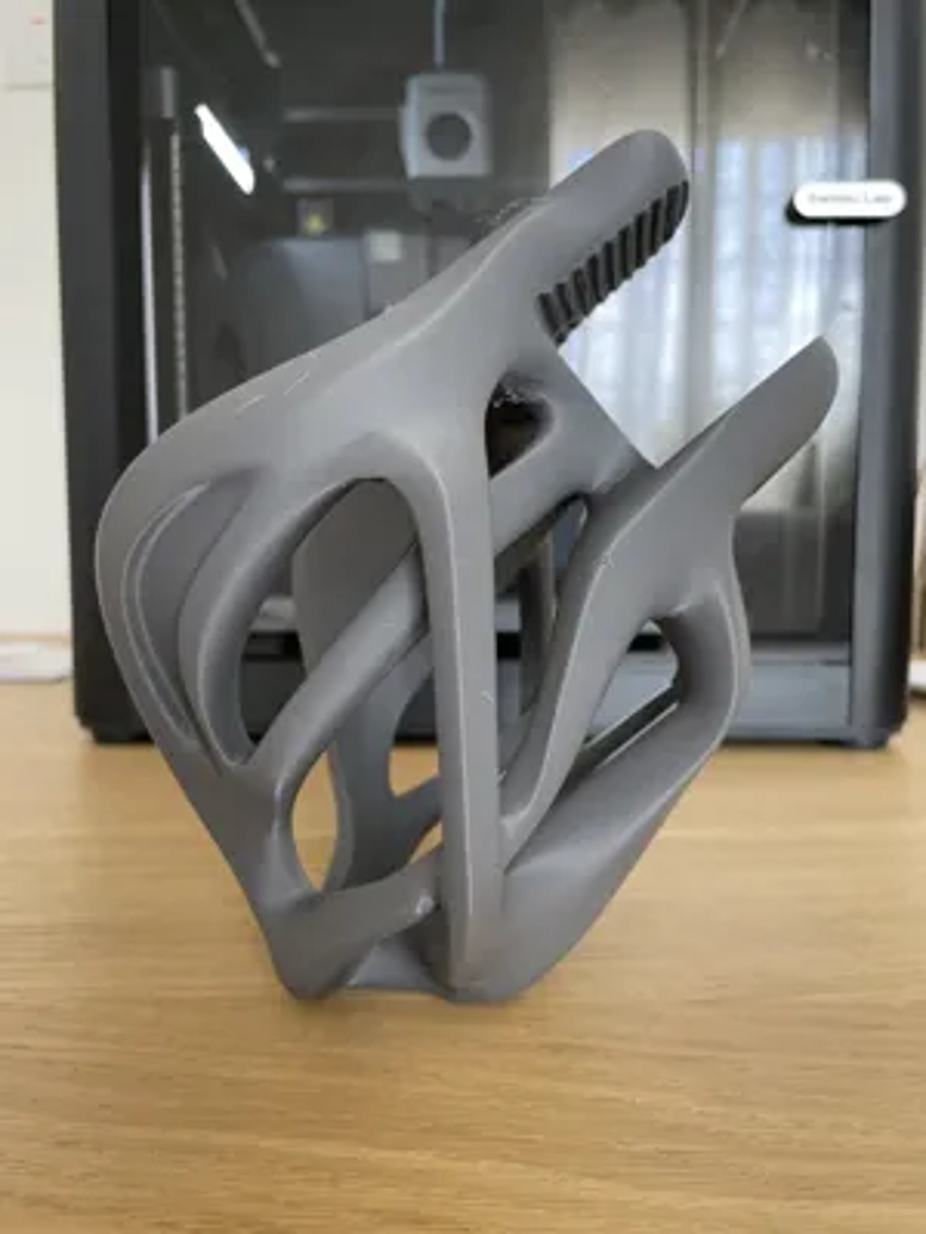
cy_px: 617
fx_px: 927
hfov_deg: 53.1
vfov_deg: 67.3
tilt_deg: -3.5
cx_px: 463
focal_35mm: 26
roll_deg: +0.6
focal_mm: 4.2
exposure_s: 1/60
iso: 250
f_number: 1.6
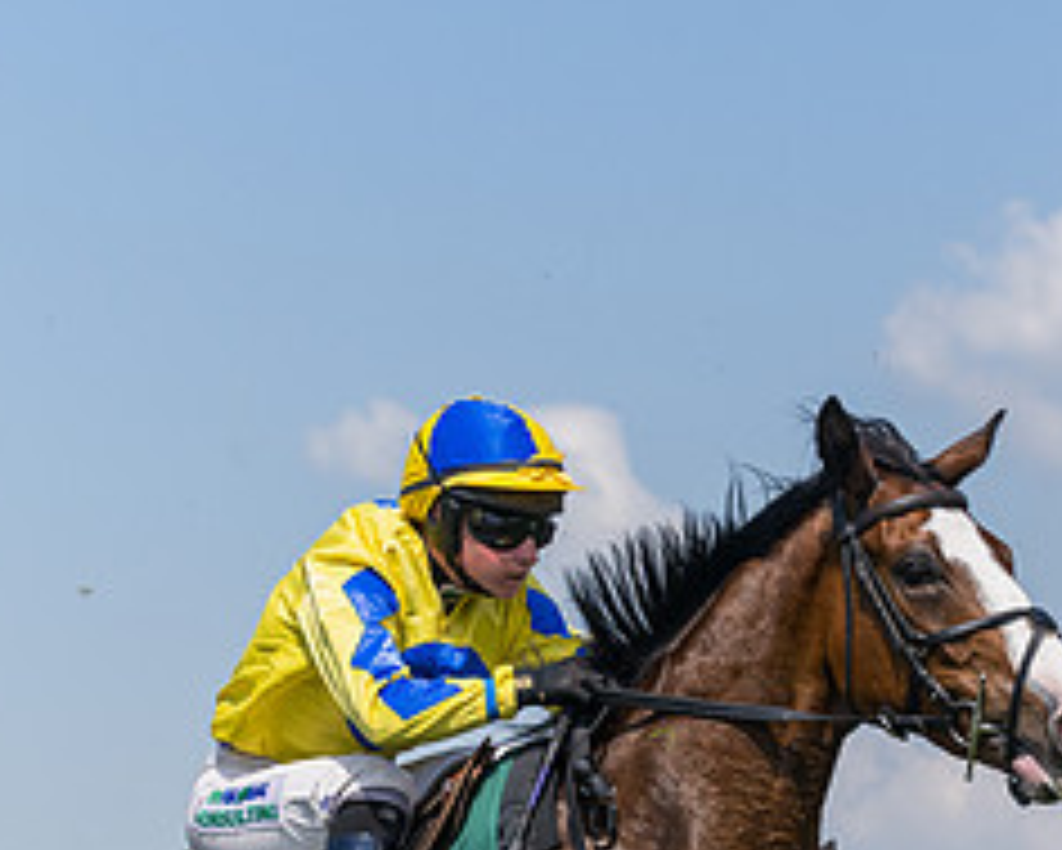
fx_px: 6509
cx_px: 902
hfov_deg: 9.3
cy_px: 791
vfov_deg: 7.5
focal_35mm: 207
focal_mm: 70
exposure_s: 1/4000
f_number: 4
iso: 400
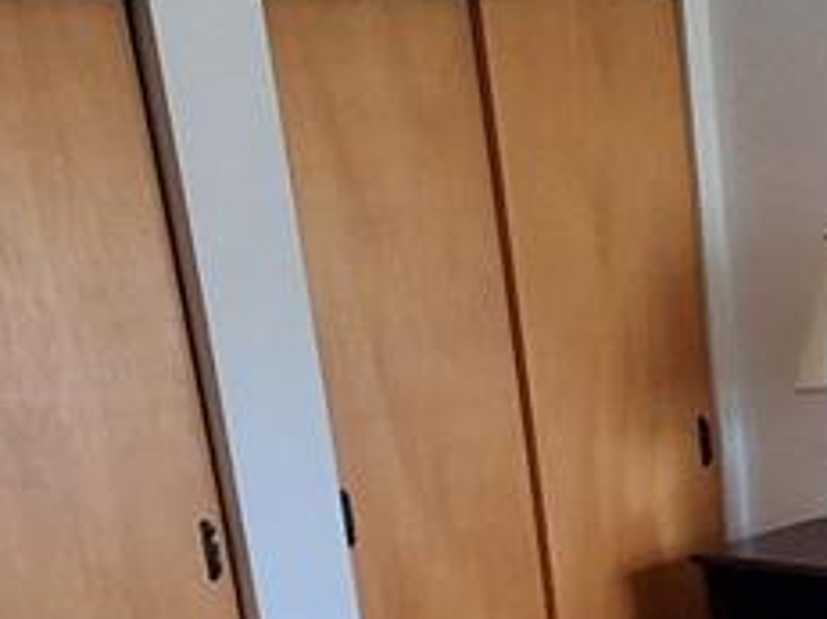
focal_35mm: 71
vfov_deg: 19.0
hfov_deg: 26.9
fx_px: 1695
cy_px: 837
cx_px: 652
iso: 200
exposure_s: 1/40
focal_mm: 1.64
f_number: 2.2
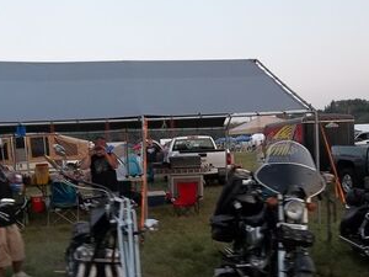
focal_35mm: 36
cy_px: 171
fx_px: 384
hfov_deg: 51.3
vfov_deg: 39.4
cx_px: 173
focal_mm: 4.9
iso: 80
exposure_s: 1/50
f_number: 3.5
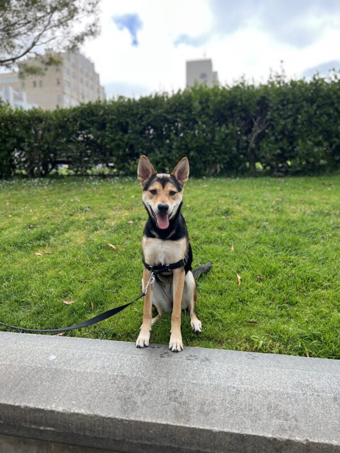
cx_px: 170
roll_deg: -0.6
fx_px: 340
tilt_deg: +1.9
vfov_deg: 67.3
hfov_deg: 53.1
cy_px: 226
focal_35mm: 26
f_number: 1.5
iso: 50
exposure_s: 1/1009
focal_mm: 5.7
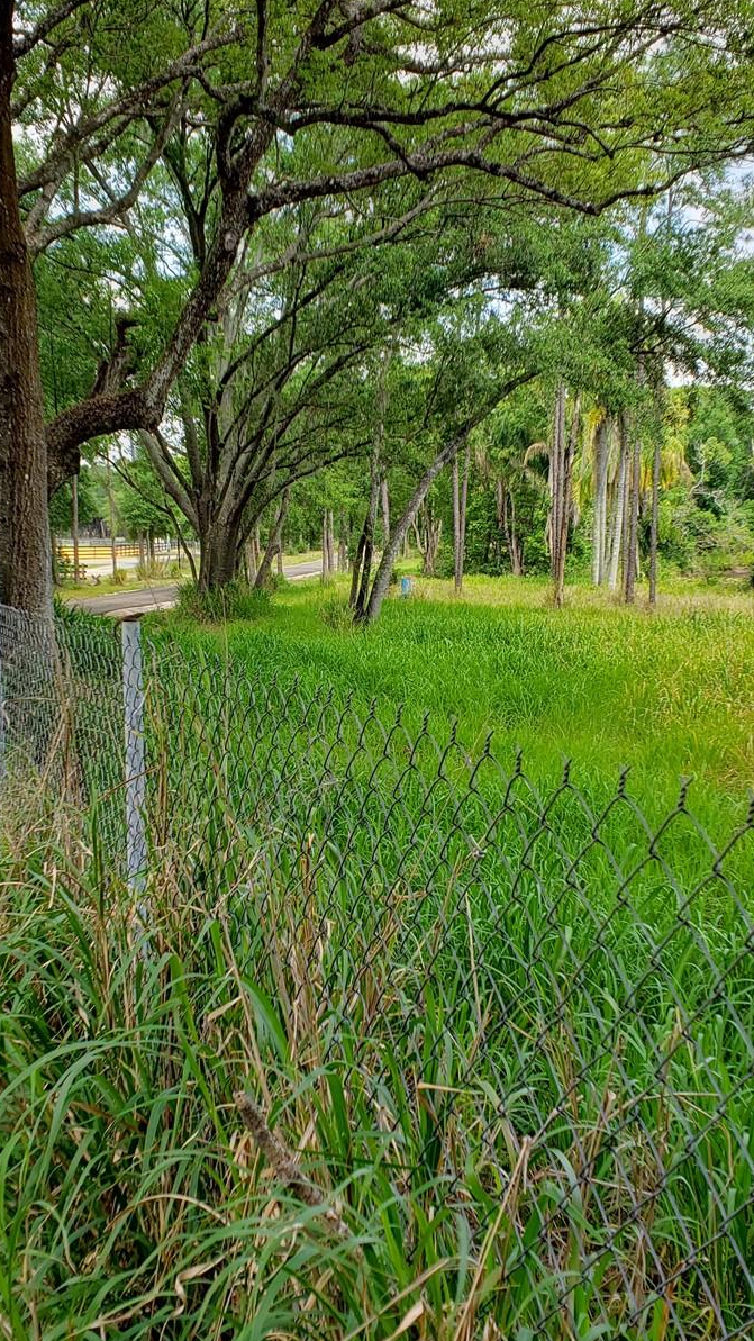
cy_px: 671
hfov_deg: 31.2
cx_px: 348
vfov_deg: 52.8
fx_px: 1351
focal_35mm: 38
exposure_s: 1/258
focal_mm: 4.3
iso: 50
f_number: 2.4
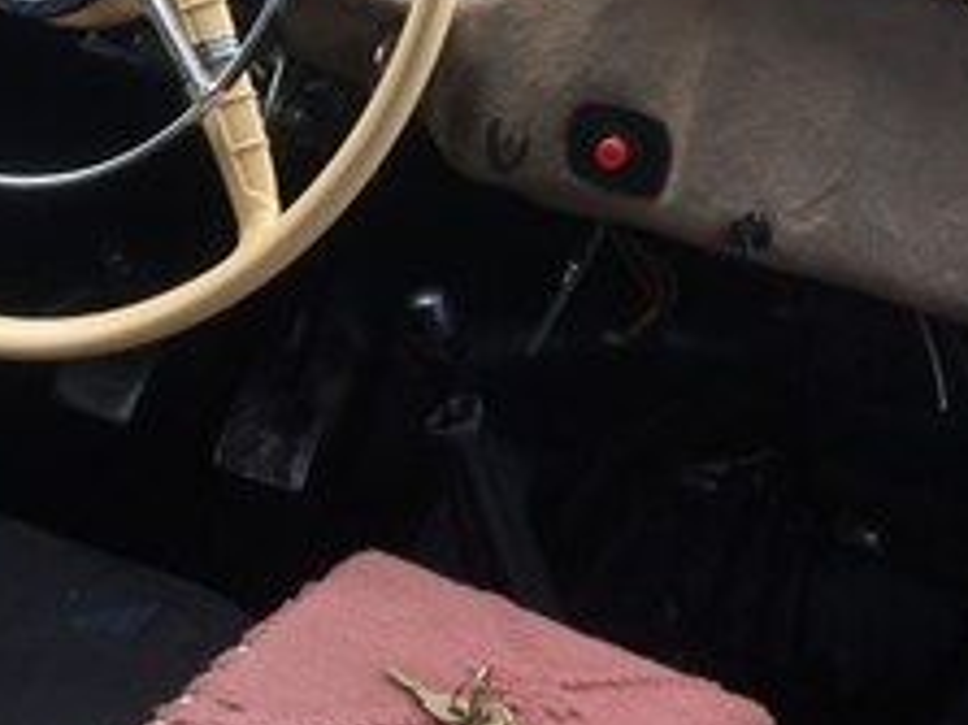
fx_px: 2404
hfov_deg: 22.2
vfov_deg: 16.6
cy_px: -89
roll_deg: -3.2
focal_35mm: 86
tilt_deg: -21.5
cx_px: 100
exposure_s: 1/100
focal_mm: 4.15
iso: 32
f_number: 2.2
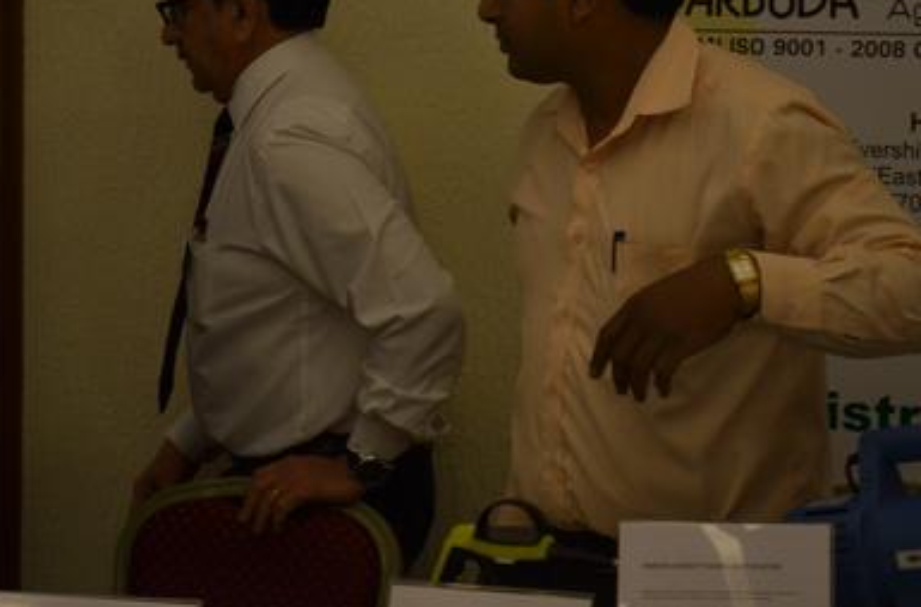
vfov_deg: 11.6
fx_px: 2983
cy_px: 142
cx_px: 376
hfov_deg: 17.5
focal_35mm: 117
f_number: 5.6
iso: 800
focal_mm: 50
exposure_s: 1/125
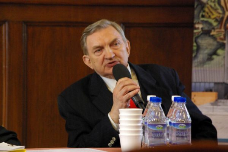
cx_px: 114
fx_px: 1312
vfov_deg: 6.6
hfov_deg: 9.9
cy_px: 76
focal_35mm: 207
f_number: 8
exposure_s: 1/30
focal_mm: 138
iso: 1600
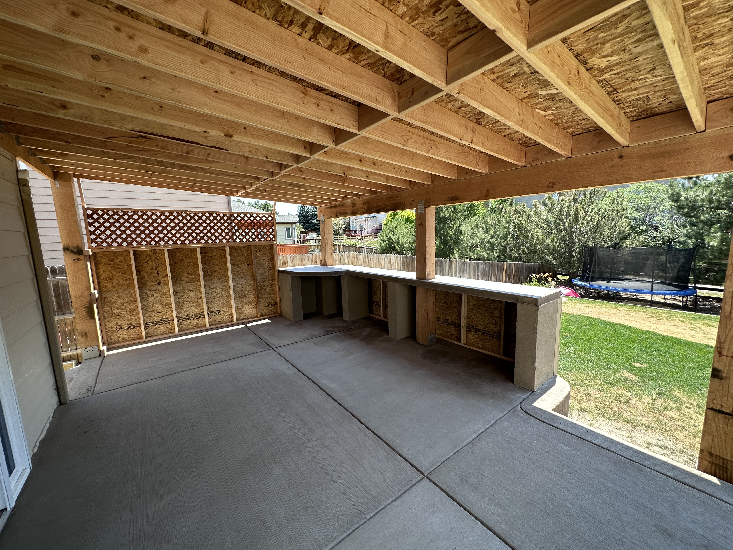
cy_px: 275
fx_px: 296
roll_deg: +1.0
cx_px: 366
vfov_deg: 85.7
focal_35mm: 14
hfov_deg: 102.1
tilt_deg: -8.2
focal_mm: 2.22
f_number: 2.2
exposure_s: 1/264
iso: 40
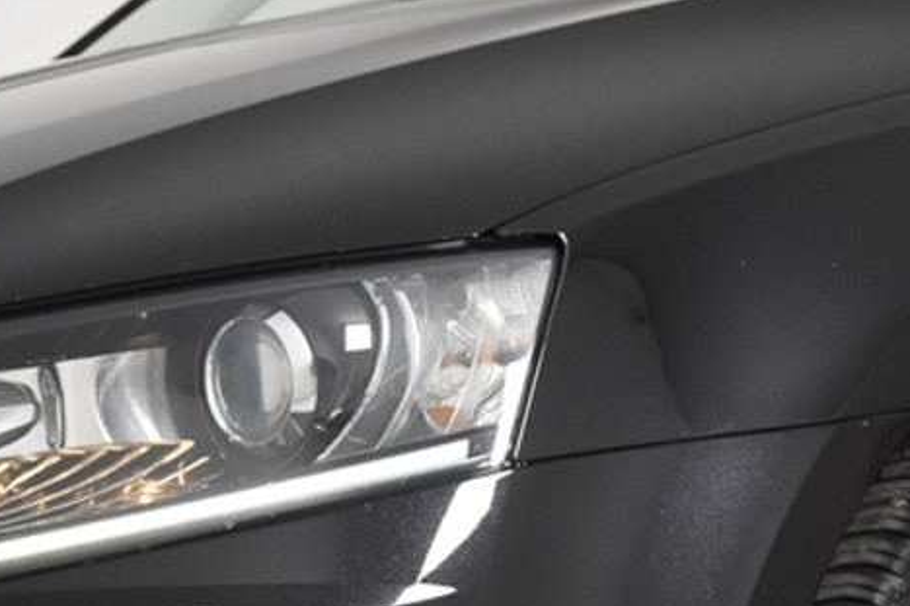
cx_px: 154
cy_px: 745
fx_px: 2956
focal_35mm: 117
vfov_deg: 11.5
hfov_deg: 17.3
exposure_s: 1/80
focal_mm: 26
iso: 1600
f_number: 4.5
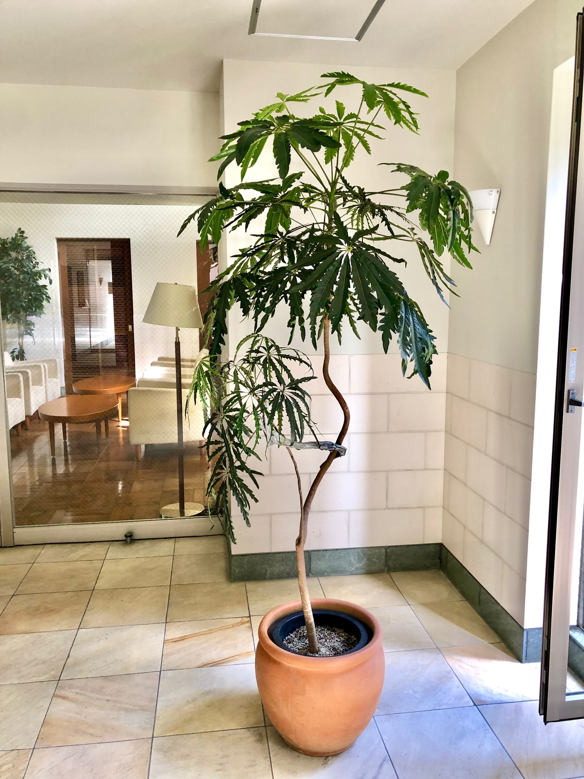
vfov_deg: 63.4
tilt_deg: -7.3
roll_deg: -0.1
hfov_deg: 49.7
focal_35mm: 28
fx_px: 630
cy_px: 390
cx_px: 292
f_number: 1.8
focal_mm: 4
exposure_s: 1/30
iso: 20
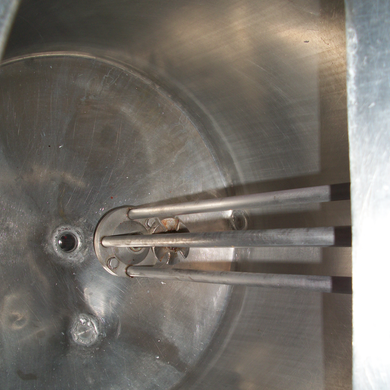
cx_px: 195
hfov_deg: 40.0
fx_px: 535
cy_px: 225
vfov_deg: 39.9
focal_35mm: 42
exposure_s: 1/60
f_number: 3.1
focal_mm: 6.3
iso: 80
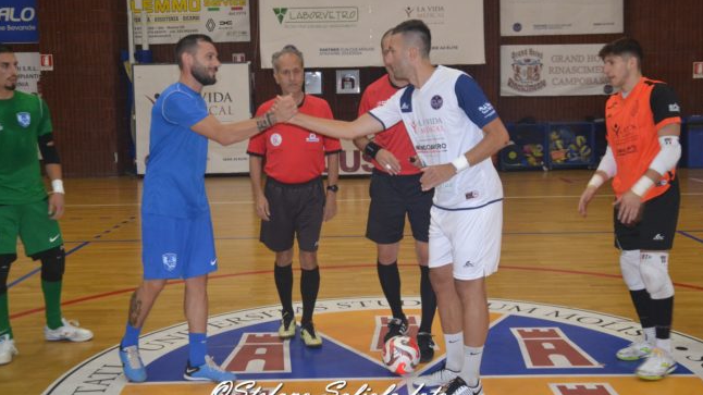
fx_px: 820
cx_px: 357
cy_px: 161
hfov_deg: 46.4
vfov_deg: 27.0
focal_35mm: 44
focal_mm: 26
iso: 1400
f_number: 4
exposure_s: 1/60
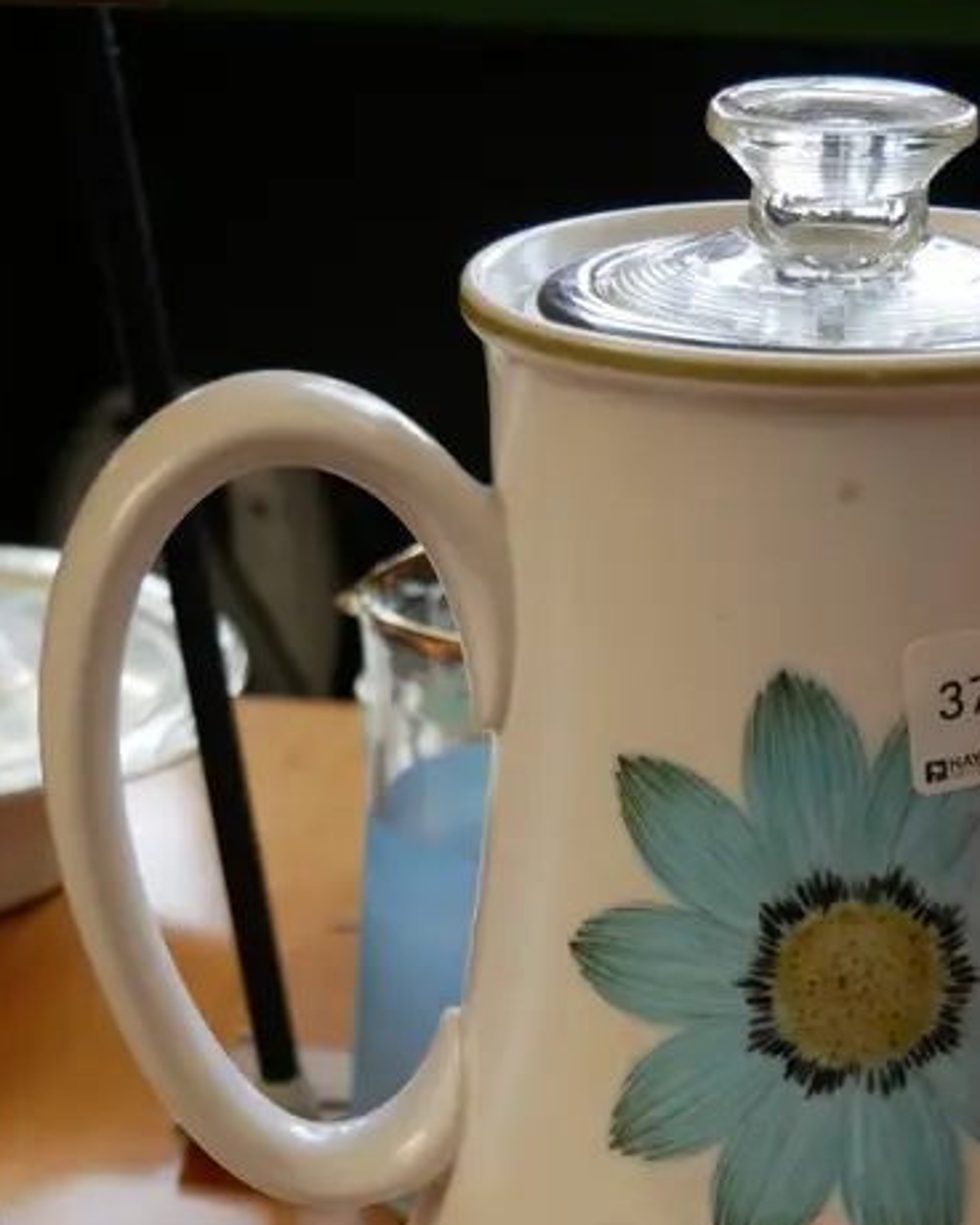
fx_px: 3154
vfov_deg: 21.4
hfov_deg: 17.6
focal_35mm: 87
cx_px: 738
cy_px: 1158
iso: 250
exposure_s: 1/60
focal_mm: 20
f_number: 4.1
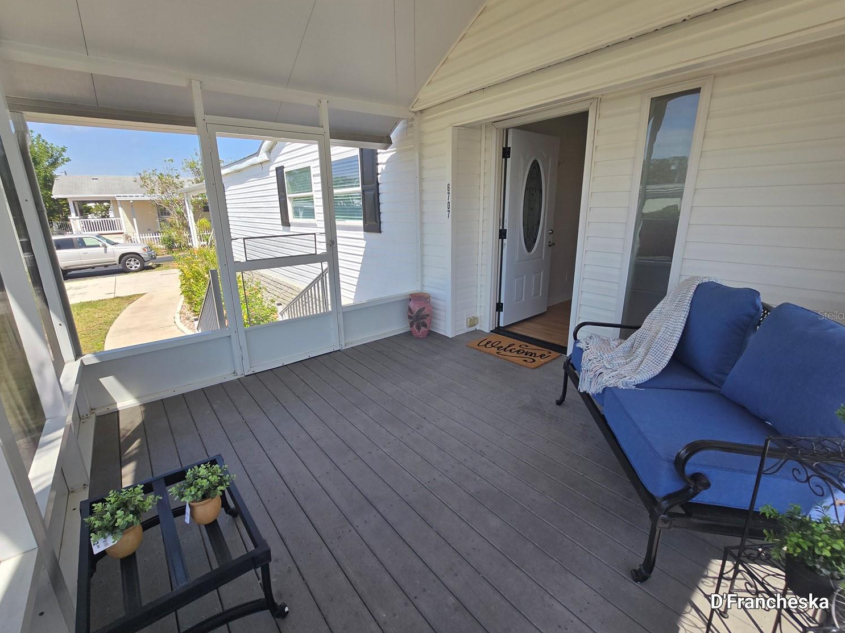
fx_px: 342
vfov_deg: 85.7
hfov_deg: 102.1
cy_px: 315
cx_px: 417
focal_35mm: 14
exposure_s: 1/790
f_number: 2.2
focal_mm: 2.2
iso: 50
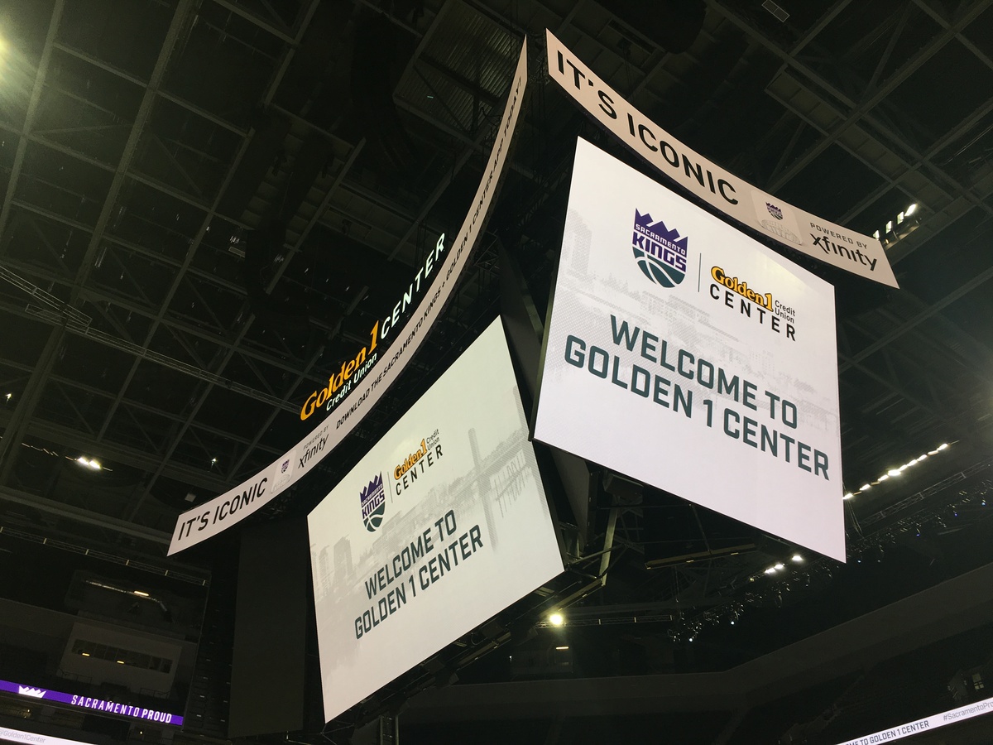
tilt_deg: +41.0
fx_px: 832
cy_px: 372
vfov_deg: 48.2
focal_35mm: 29
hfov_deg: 61.7
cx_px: 496
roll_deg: -2.1
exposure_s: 1/120
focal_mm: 4.15
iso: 25
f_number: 2.2
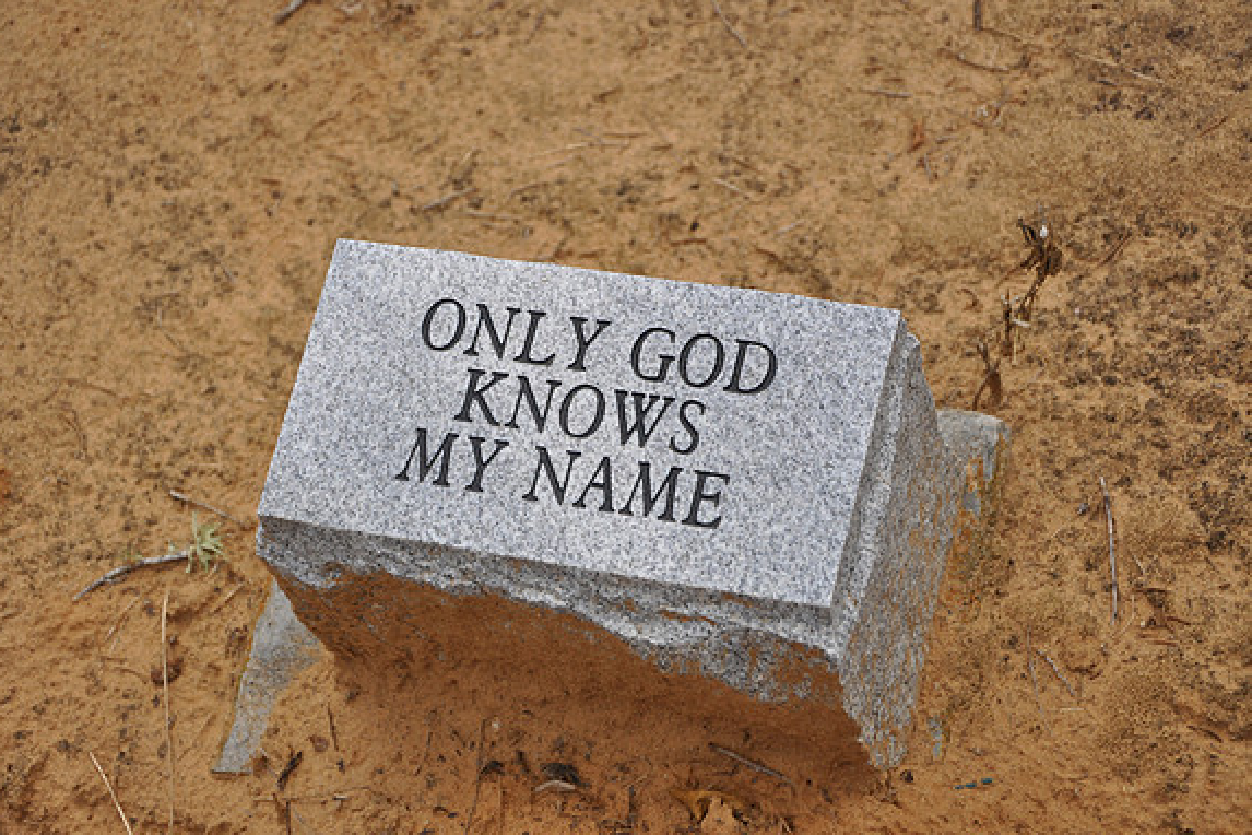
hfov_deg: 23.1
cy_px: 416
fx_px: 3060
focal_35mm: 88
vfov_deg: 15.5
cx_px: 621
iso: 200
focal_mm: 58
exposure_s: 1/160
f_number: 6.3
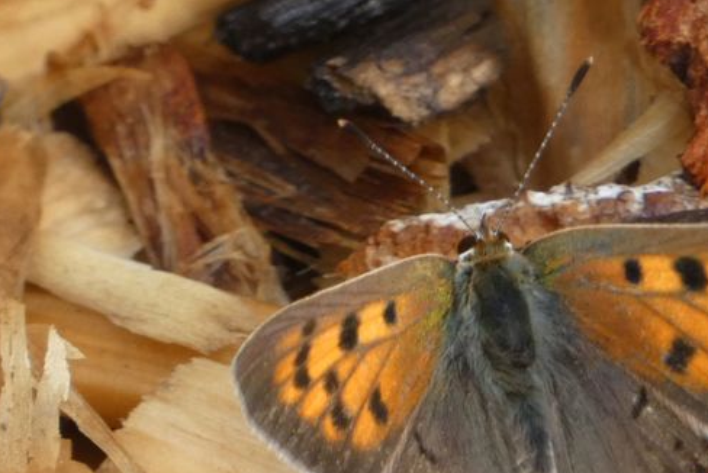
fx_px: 21449
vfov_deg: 1.3
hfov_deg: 1.9
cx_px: 558
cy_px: 347
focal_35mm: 1090
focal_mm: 107.6
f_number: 5.6
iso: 125
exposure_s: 1/100
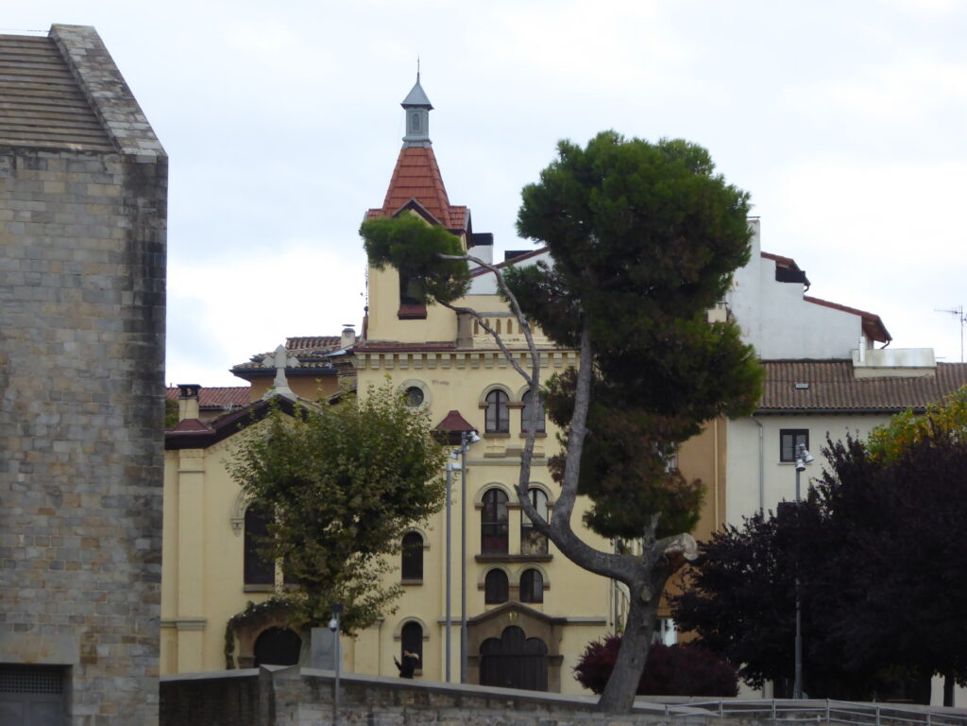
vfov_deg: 7.4
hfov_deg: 9.9
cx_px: 484
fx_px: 5587
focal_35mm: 200
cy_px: 363
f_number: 5.6
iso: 320
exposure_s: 1/80
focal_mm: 35.8
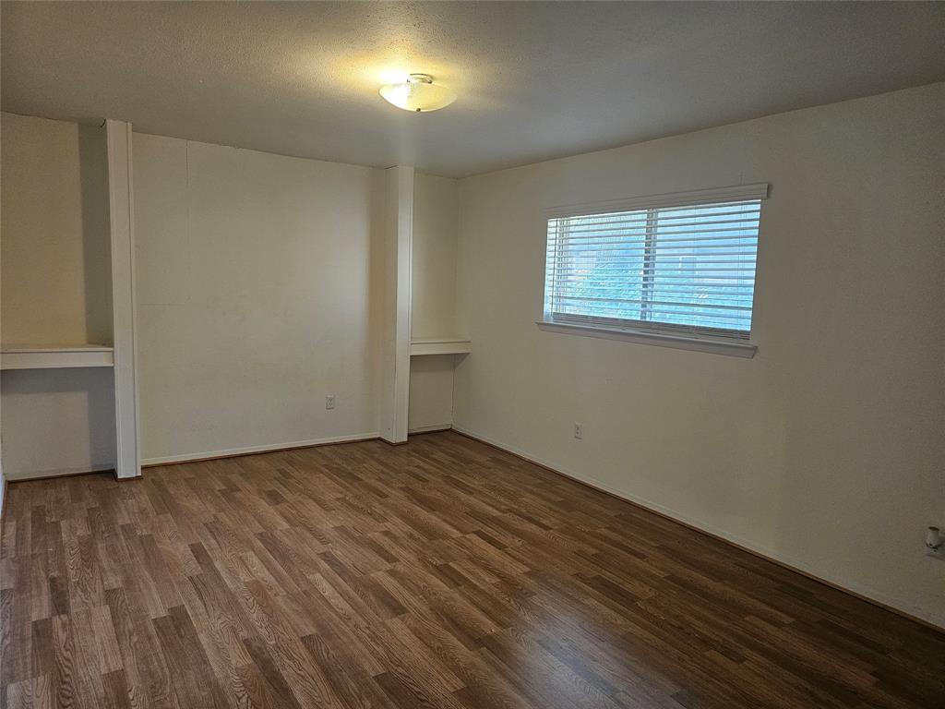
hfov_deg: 73.9
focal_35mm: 23
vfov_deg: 58.9
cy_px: 354
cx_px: 472
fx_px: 628
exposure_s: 1/120
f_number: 1.7
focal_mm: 6.3
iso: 640
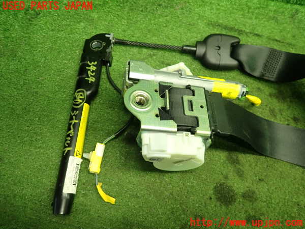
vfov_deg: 54.9
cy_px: 114
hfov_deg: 69.4
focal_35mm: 25
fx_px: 220
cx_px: 152
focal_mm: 4.5
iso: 200
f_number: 2
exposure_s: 1/40
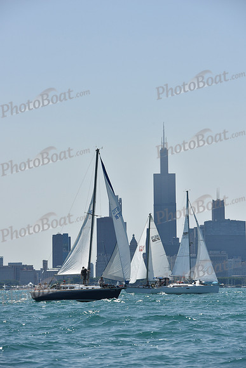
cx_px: 123
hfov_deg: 8.6
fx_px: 1639
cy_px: 184
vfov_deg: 12.8
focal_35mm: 160
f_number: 9
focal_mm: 160
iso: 250
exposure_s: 1/1250
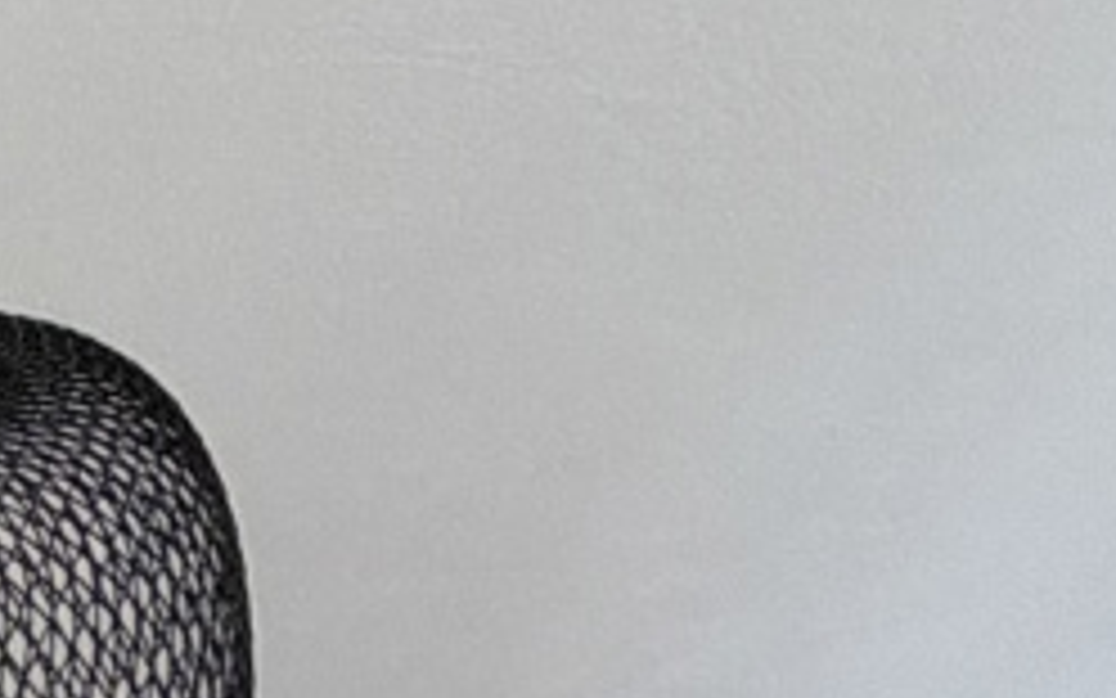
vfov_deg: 8.3
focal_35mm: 115
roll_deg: +0.7
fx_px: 3498
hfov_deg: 12.7
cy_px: 2517
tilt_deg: -1.9
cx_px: -1773
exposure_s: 1/103
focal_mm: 2.22
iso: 320
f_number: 2.2
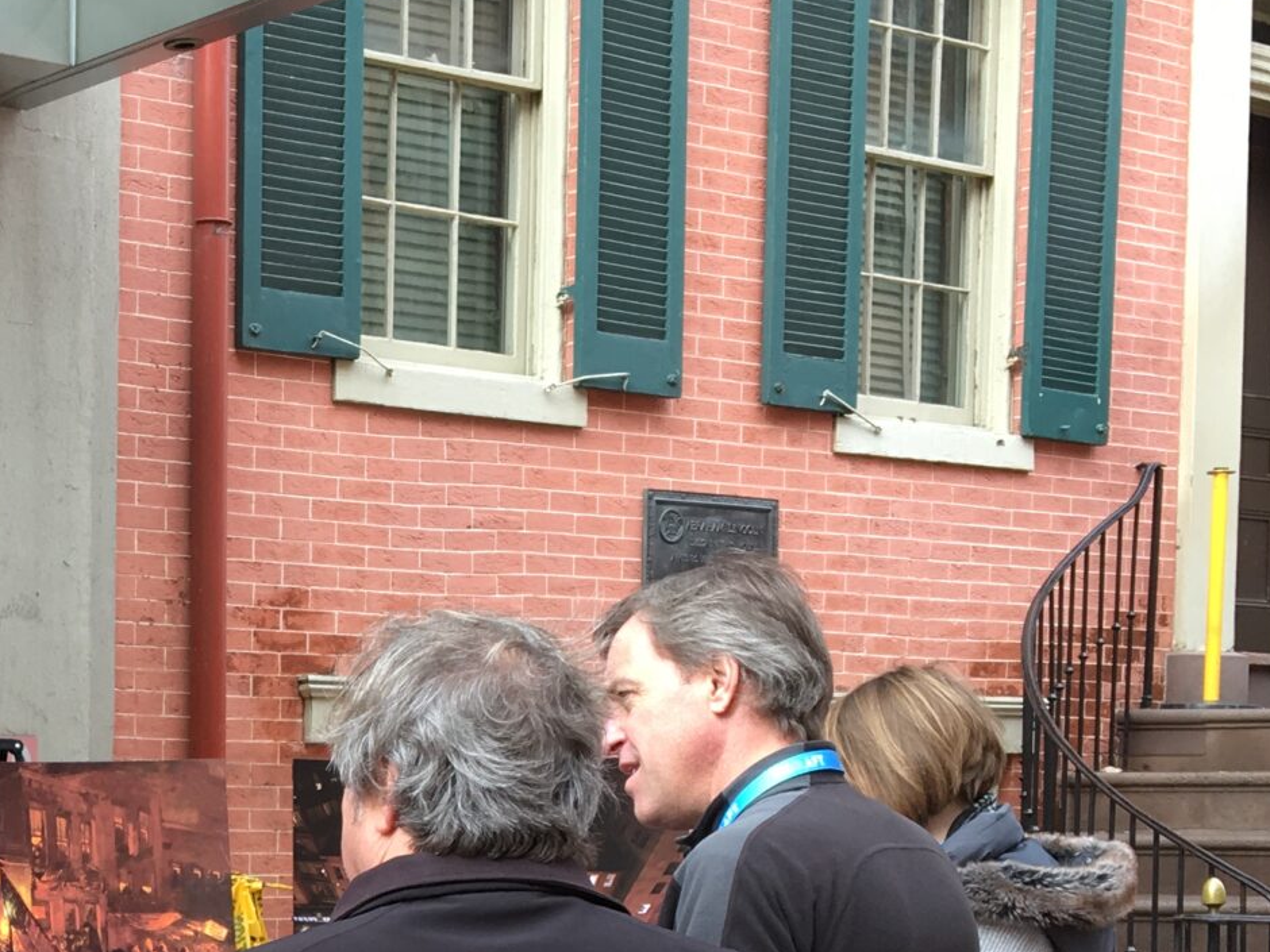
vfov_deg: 18.0
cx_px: 11
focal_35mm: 79
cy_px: 1064
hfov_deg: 23.7
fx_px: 2898
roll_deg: -0.5
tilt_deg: -4.2
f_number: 2.2
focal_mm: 4.15
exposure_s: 1/120
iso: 25
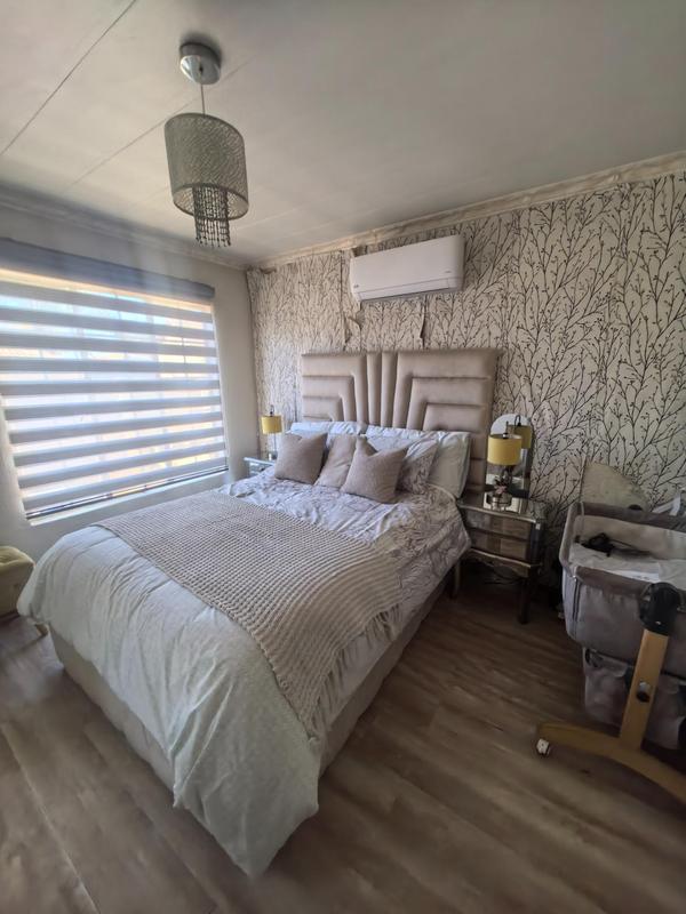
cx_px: 343
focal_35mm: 13
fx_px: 344
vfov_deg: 106.2
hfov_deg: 89.9
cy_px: 457
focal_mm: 1.76
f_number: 2.2
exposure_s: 1/100
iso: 200
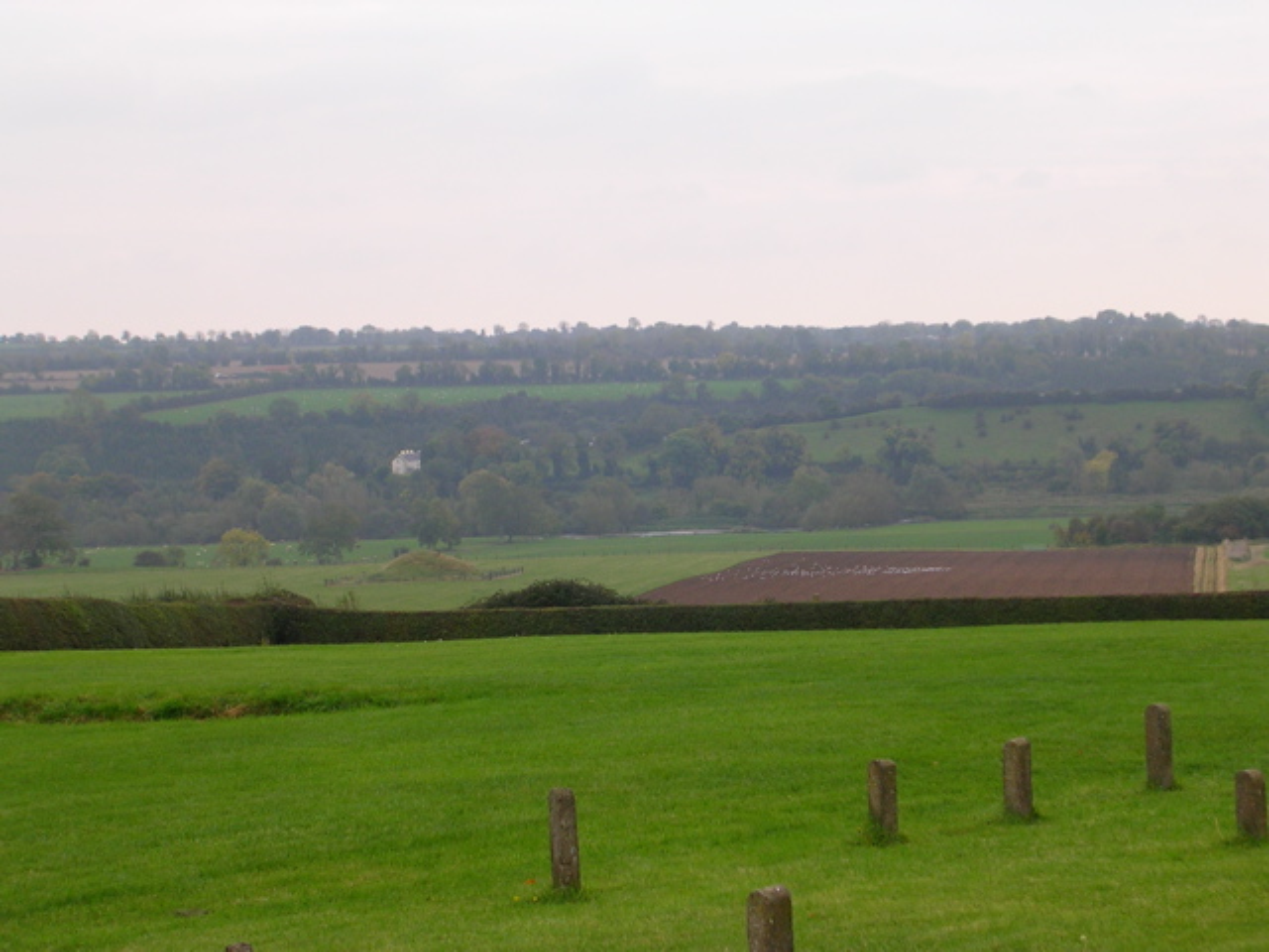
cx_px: 634
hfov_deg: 21.5
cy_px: 476
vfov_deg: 16.2
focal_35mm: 91
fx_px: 3336
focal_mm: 13.7
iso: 50
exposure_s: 1/180
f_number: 4.2
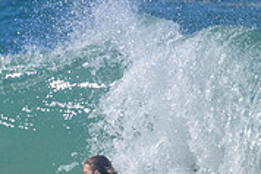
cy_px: 204
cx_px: -3
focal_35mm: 2603
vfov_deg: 0.5
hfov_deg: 0.8
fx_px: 18887
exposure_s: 1/2000
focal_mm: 800
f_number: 11
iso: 1000
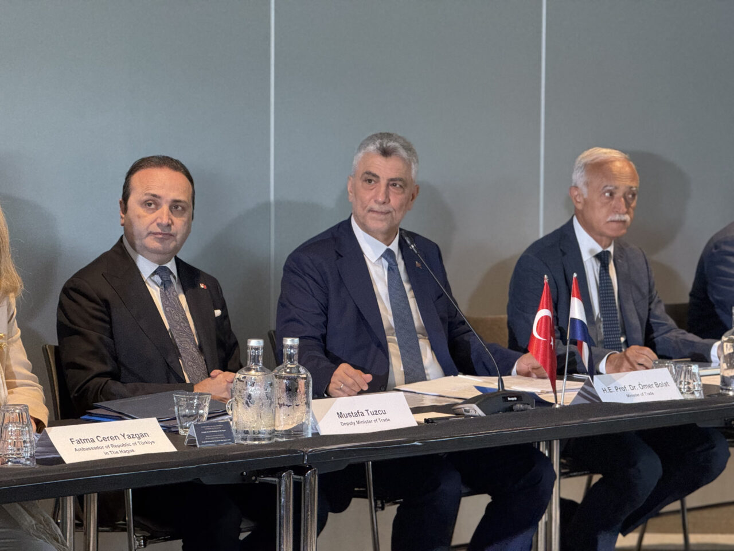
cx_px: 367
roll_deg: -0.1
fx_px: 2544
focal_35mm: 120
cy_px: 276
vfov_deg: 12.3
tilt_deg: -3.6
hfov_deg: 16.4
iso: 800
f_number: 2.8
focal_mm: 15.66
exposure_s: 1/43
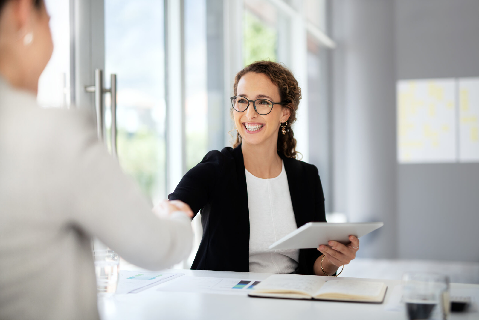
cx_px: 240
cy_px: 160
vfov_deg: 27.0
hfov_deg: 39.6
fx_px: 665
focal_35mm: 50
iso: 200
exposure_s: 1/640
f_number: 1.6
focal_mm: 50
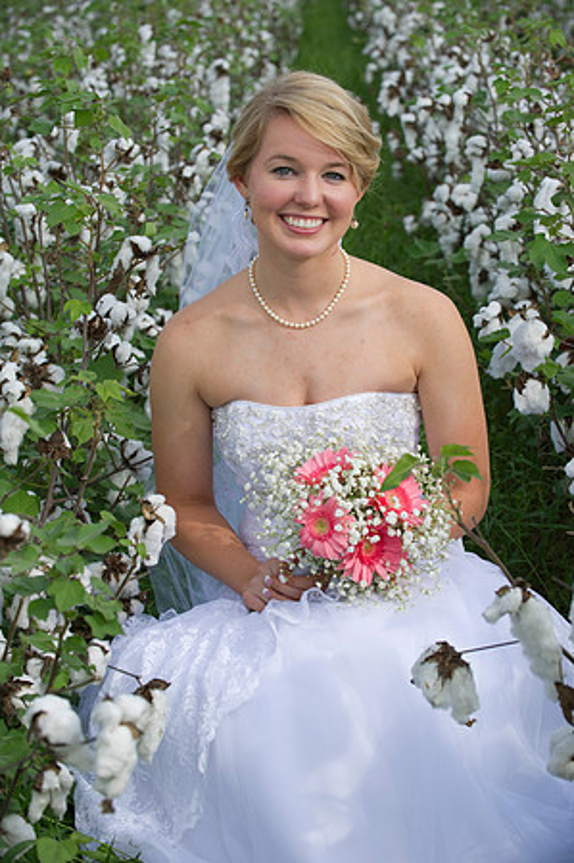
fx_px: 2061
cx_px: 287
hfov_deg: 15.9
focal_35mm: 86
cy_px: 432
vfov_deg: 23.7
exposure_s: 1/200
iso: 160
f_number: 6.3
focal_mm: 86
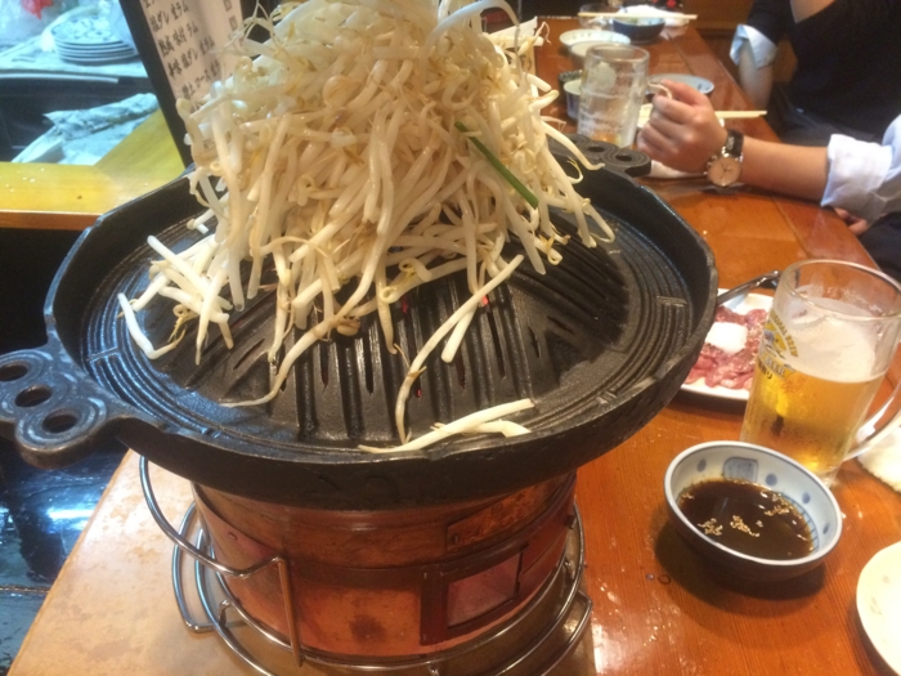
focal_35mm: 29
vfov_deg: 48.2
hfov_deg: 61.7
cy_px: 338
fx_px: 755
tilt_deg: -34.9
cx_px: 450
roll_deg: +0.2
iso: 320
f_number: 2.2
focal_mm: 4.15
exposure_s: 1/20
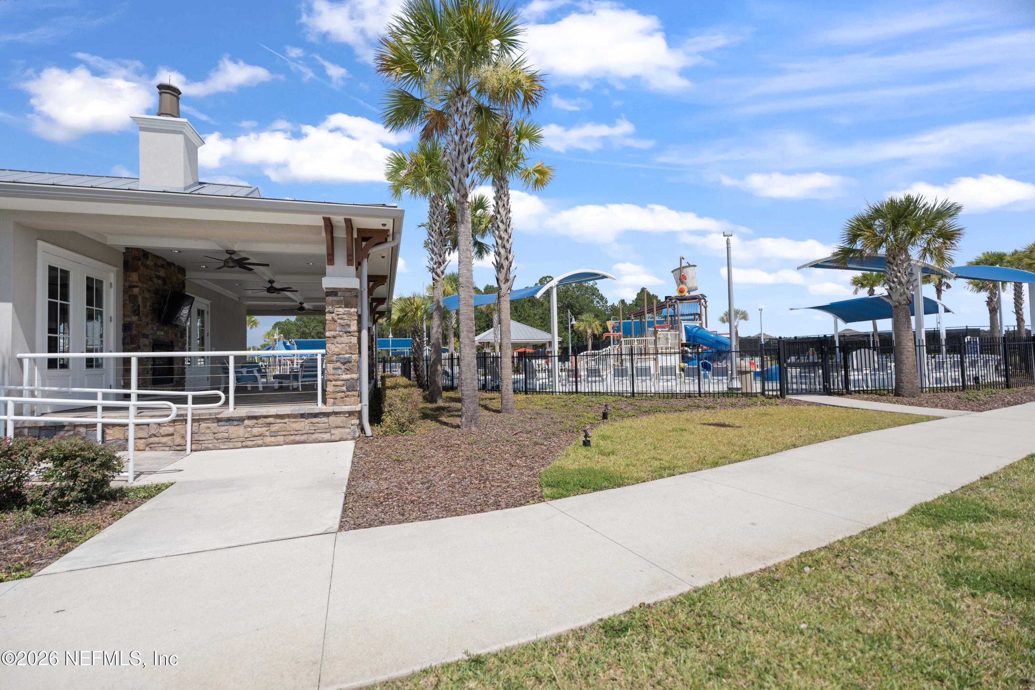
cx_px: 518
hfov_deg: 96.7
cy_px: 345
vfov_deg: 73.7
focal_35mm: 16
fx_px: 460
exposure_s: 1/1250
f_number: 2.8
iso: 100
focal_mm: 16
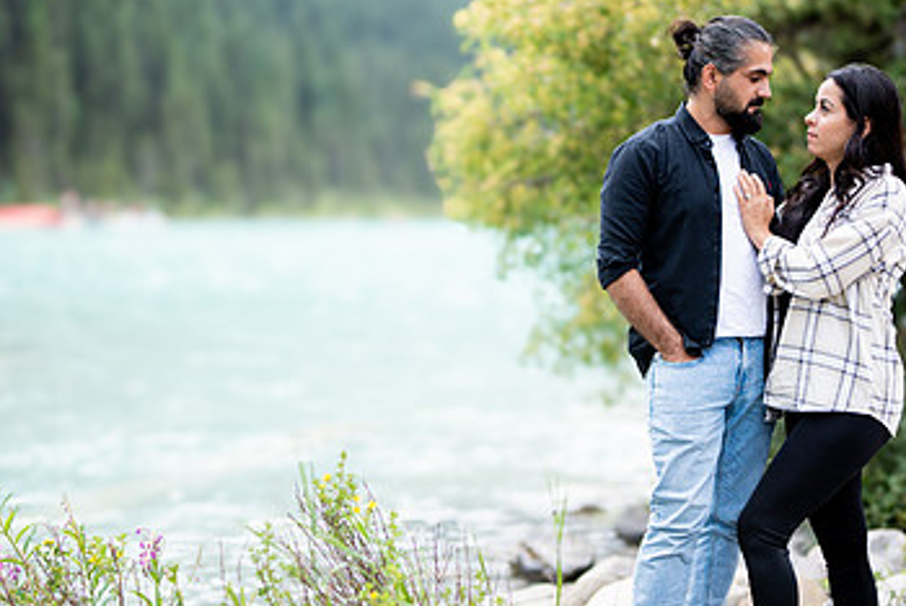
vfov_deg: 23.4
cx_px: 502
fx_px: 1461
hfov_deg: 34.4
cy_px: 320
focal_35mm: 58
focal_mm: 35
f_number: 1.2
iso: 200
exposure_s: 1/5000
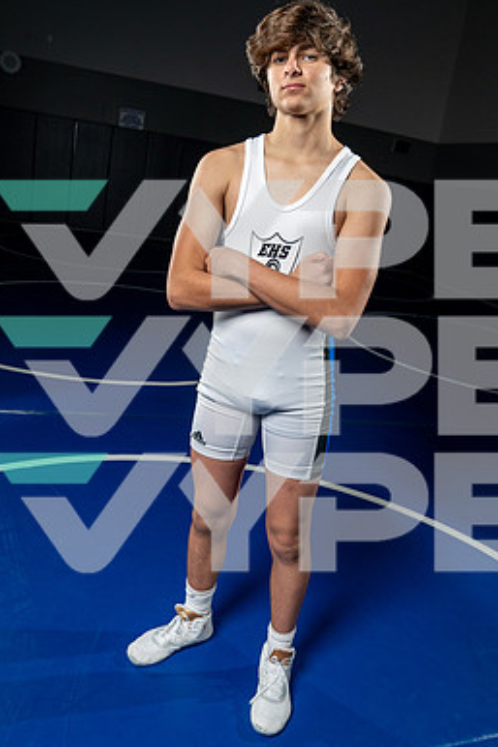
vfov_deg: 65.5
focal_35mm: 28
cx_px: 281
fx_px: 581
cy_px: 377
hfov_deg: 46.3
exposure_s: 1/125
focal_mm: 24
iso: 800
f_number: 4.5
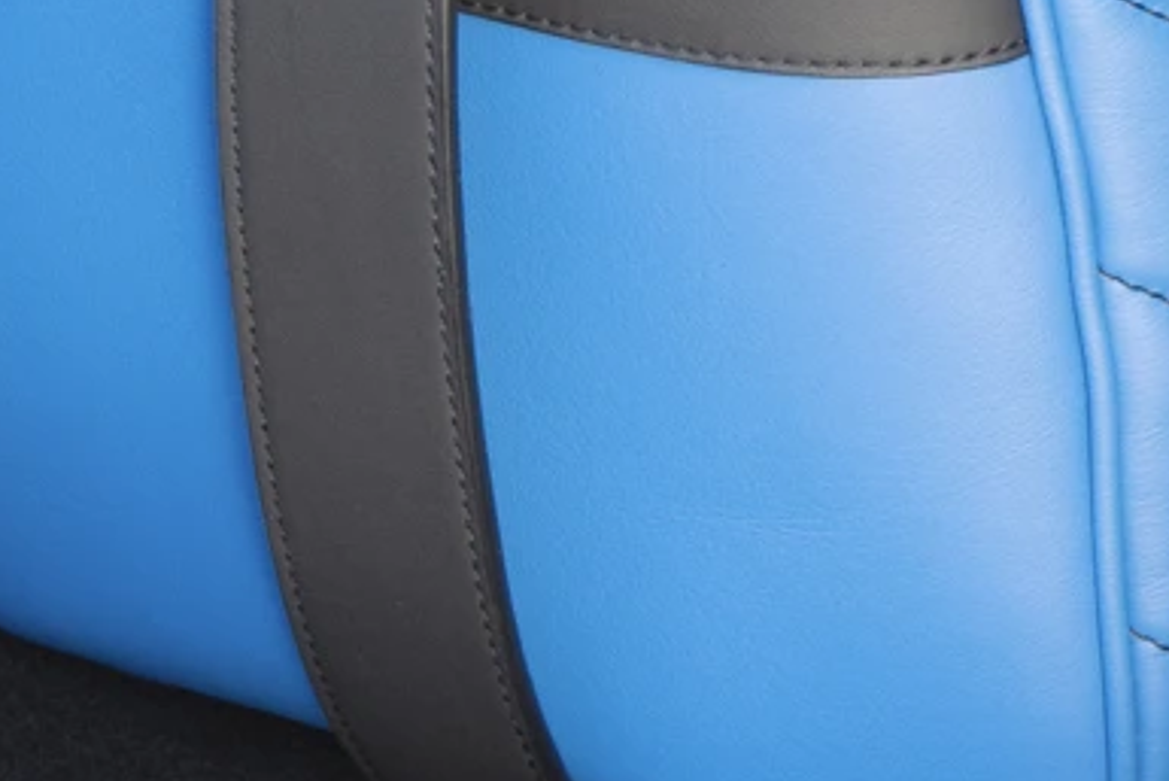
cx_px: 2721
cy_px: -278
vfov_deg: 4.6
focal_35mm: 296
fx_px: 9615
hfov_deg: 6.6
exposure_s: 1/3
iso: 200
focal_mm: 38
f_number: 13
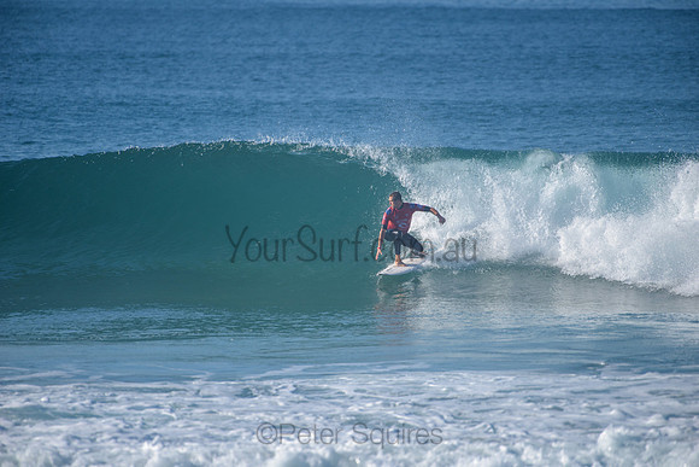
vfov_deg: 2.8
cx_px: 350
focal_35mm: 500
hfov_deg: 4.1
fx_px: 9710
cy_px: 234
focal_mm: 500
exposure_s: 1/2000
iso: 220
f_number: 5.6
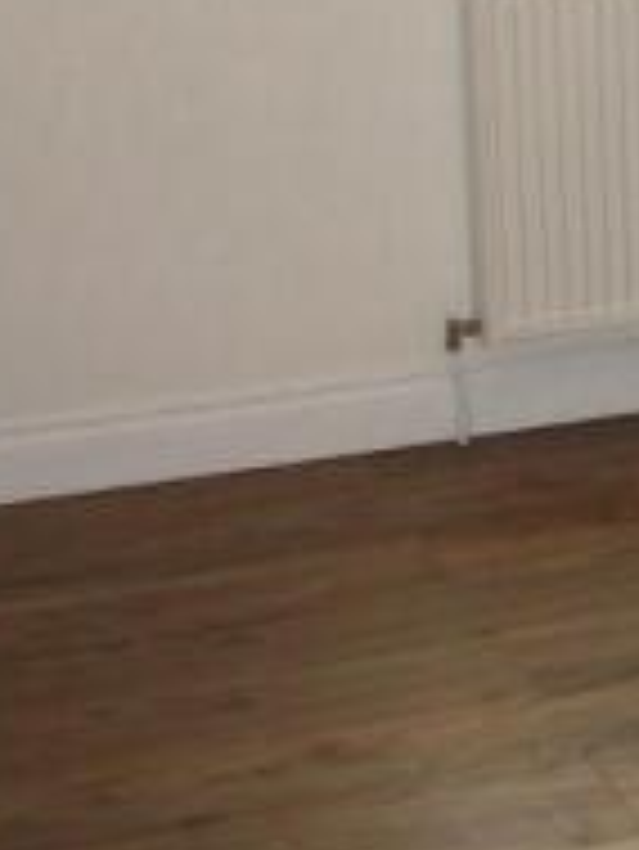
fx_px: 2655
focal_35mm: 108
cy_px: 61
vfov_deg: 17.9
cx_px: 749
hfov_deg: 13.4
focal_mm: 6.3
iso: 80
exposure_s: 1/30
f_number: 3.1
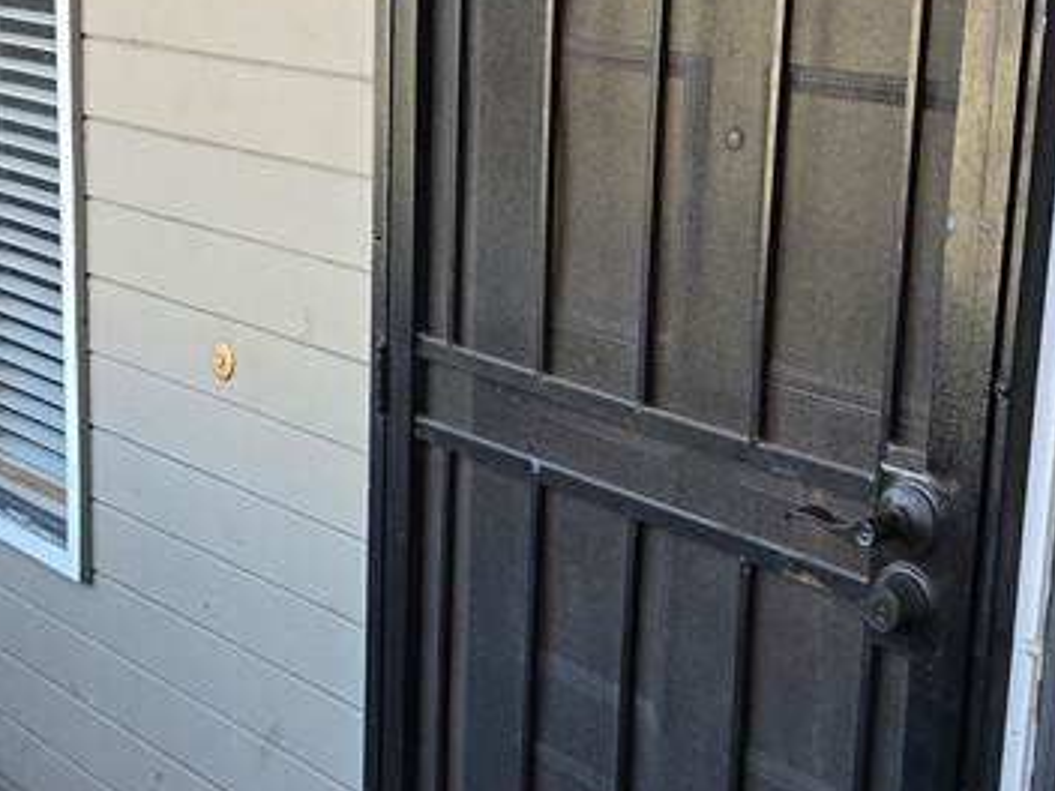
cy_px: 440
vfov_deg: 21.9
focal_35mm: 67
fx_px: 2042
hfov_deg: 29.0
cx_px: 525
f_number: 1.7
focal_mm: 6.3
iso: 64
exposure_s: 1/180
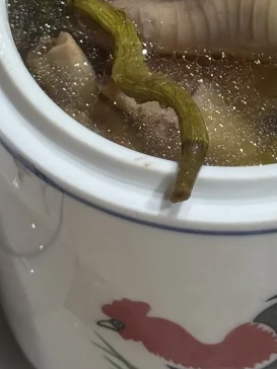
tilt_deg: -49.1
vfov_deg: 10.2
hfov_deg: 7.8
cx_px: 240
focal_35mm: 190
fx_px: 2027
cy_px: -72
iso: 50
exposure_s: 1/100
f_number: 1.78
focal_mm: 6.76
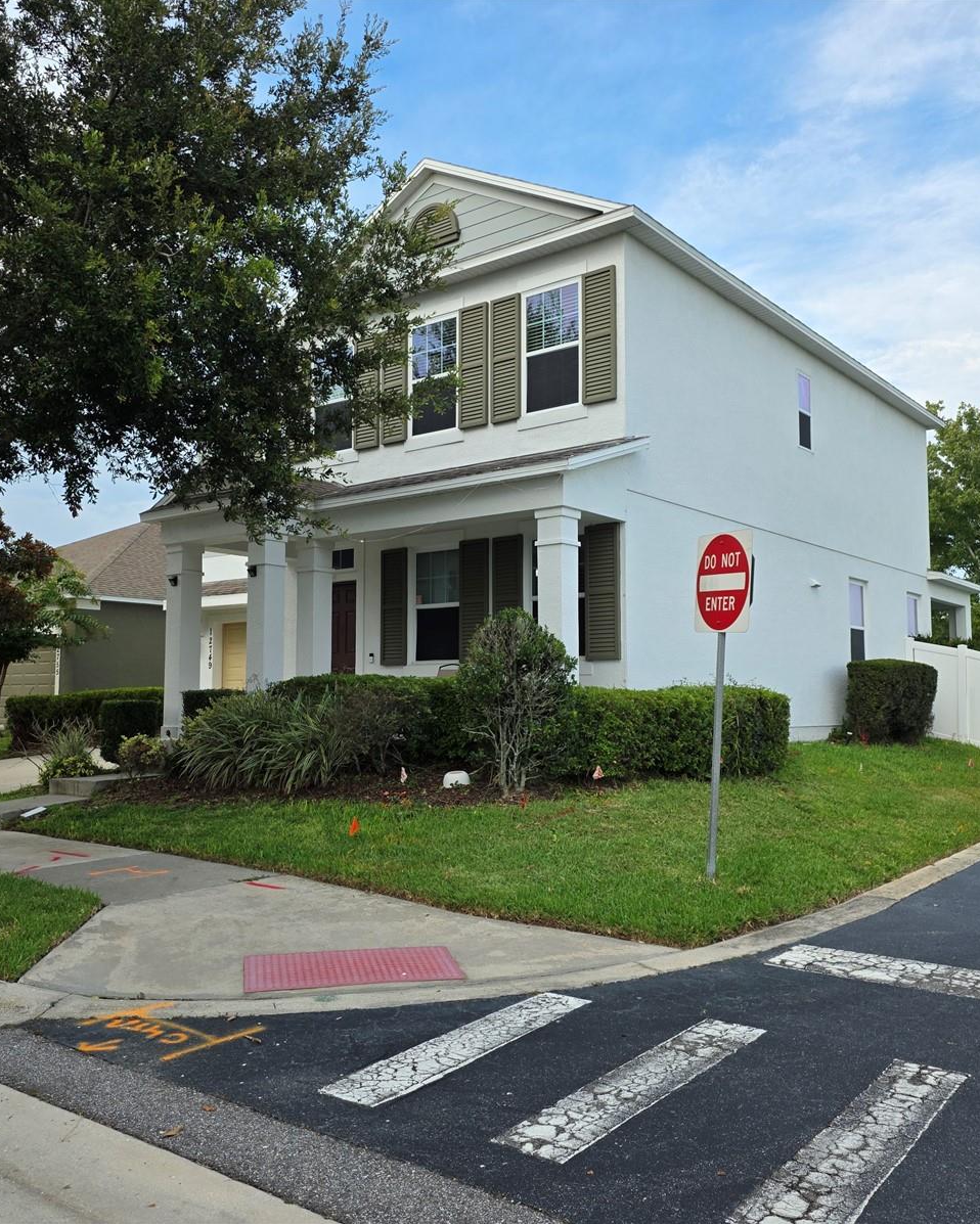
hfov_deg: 48.5
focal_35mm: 30
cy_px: 611
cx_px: 484
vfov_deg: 58.8
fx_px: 1087
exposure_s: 1/1497
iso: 80
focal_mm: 6.25
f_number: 1.7
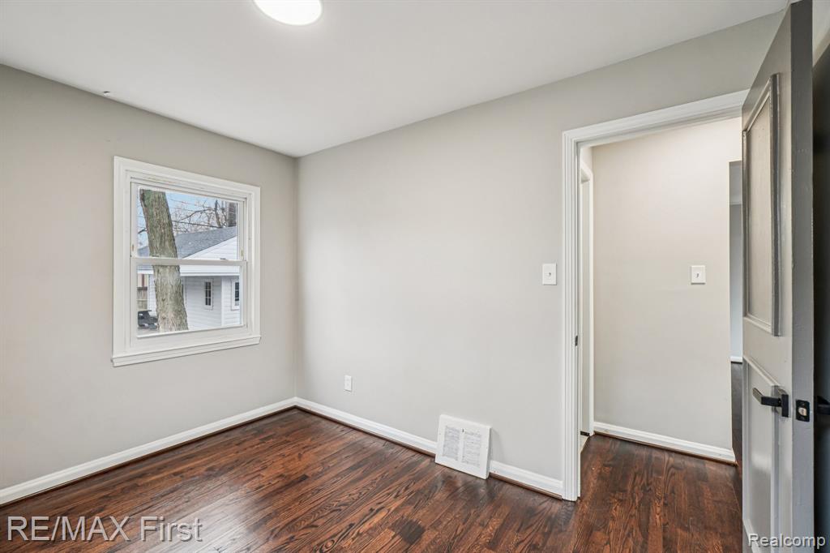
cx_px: 415
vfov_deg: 77.3
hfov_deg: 100.4
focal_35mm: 15
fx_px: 346
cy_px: 276
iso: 400
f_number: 8
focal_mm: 10
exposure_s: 1/20
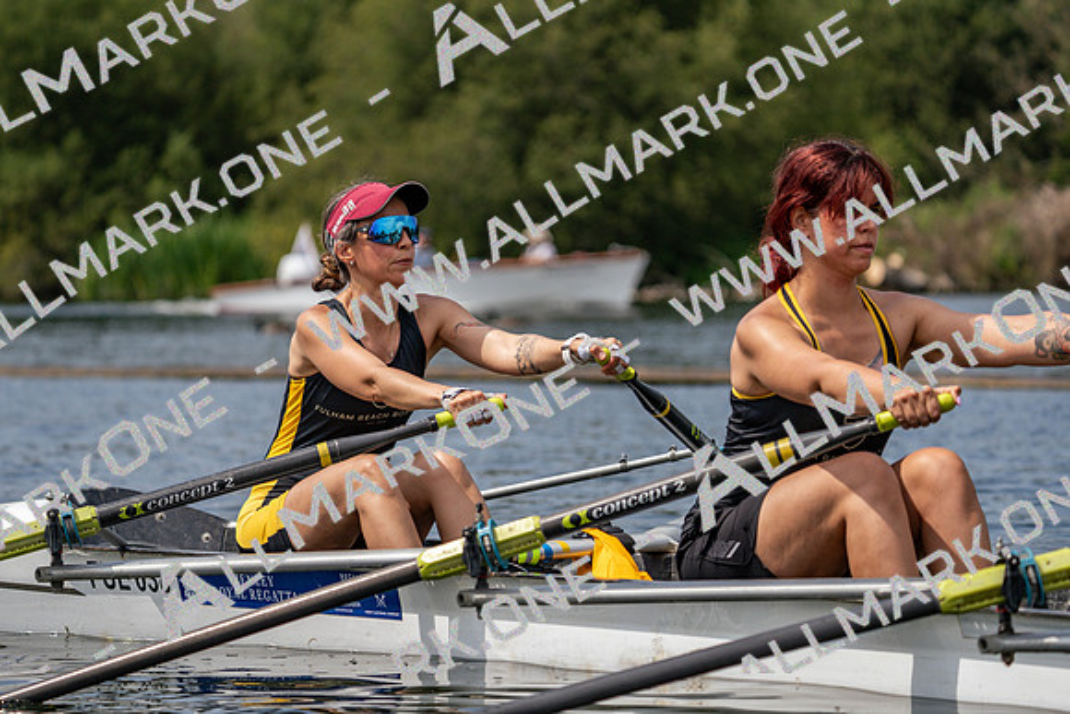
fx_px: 5946
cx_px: 535
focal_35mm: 200
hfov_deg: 10.3
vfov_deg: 6.9
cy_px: 357
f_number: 5.6
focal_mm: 200
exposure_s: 1/1600
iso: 200
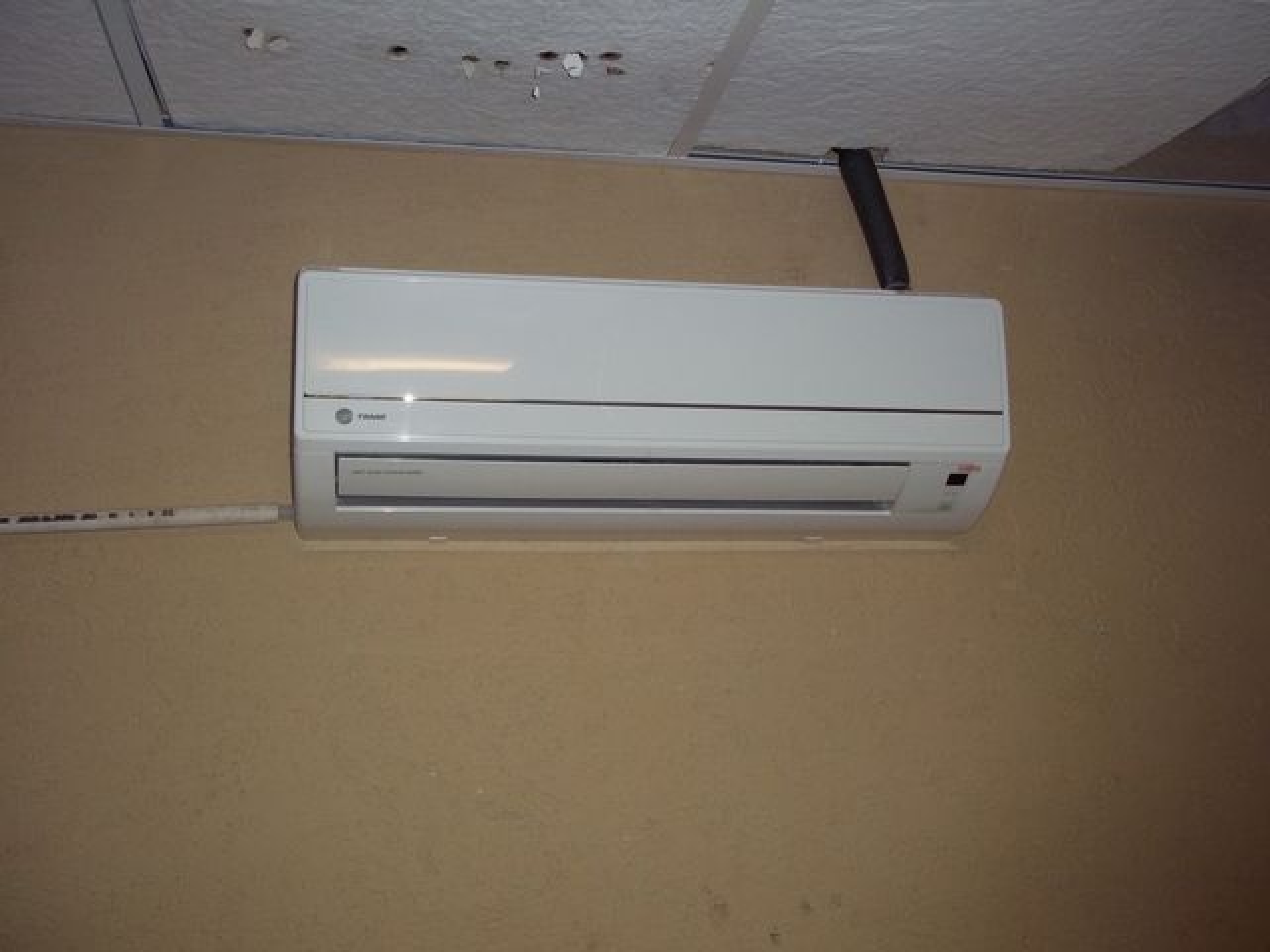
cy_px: 476
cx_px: 635
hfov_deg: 51.4
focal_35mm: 36
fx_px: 1321
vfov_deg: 39.7
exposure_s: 1/30
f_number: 3.1
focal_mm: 6.5
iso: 160
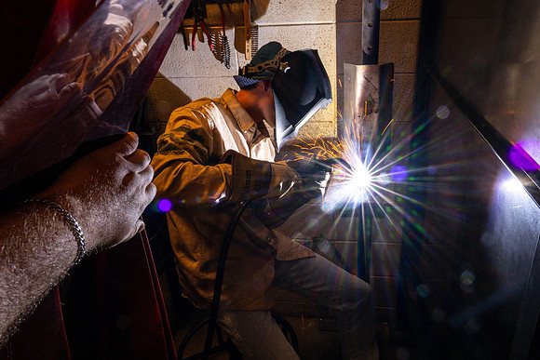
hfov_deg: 67.6
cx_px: 301
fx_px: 402
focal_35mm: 27
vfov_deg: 48.3
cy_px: 184
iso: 125
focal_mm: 24
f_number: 22
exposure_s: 1/20
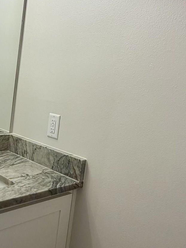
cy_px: 116
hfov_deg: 36.0
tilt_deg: -6.7
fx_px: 279
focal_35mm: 39
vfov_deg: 47.8
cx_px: 48
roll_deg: -7.2
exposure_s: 1/120
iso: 100
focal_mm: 2.22
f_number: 2.2
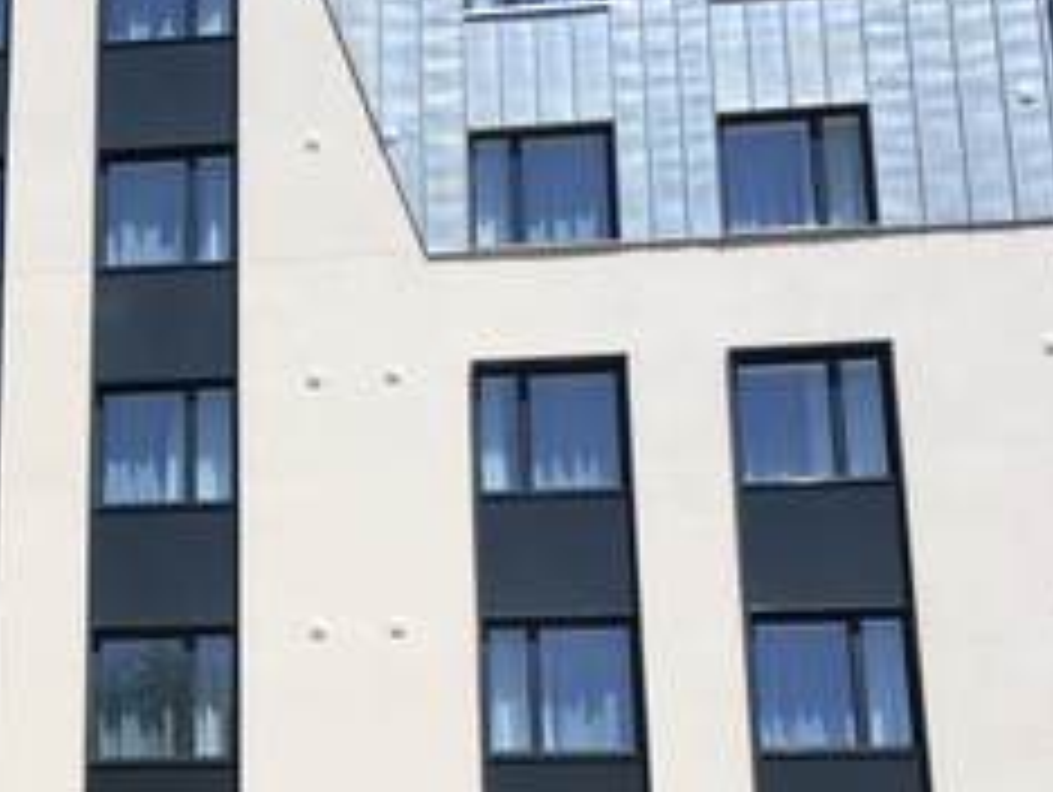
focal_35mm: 66
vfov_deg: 21.7
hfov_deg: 27.9
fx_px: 2010
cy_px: 724
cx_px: 43
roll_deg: -1.4
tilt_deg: +14.7
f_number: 2.2
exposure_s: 1/2740
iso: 32
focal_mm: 4.15
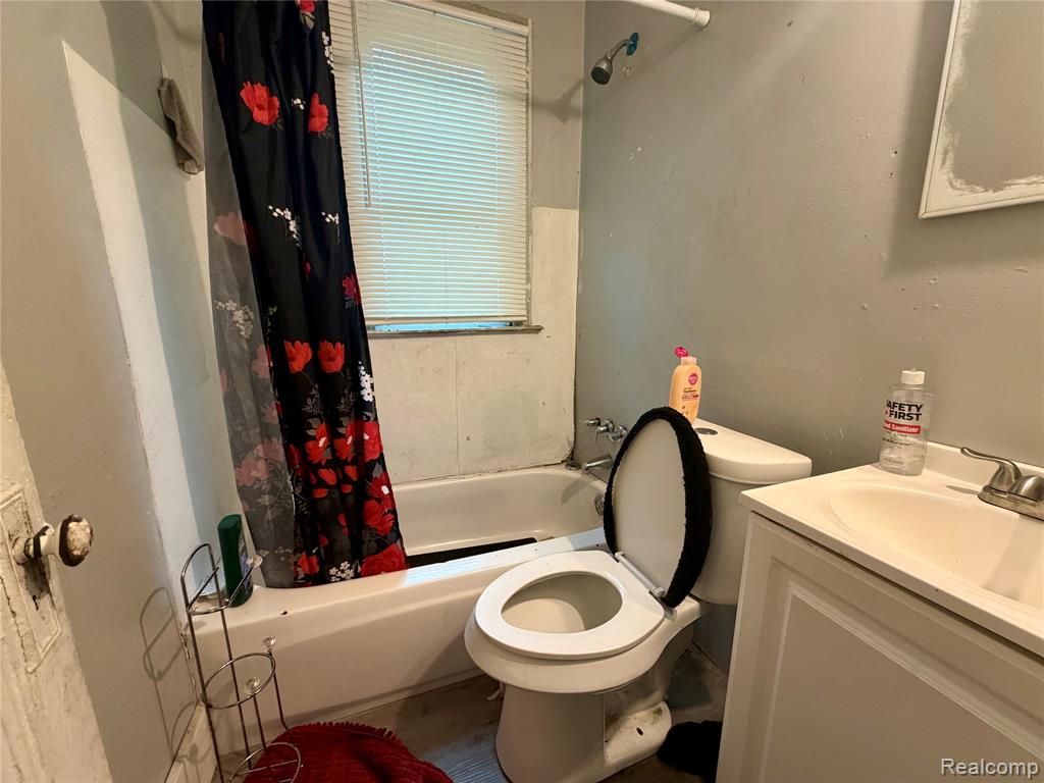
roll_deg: +0.9
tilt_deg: -11.5
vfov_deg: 85.7
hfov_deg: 102.1
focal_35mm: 14
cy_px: 392
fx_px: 422
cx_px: 522
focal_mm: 2.22
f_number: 2.2
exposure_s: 1/83
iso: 320
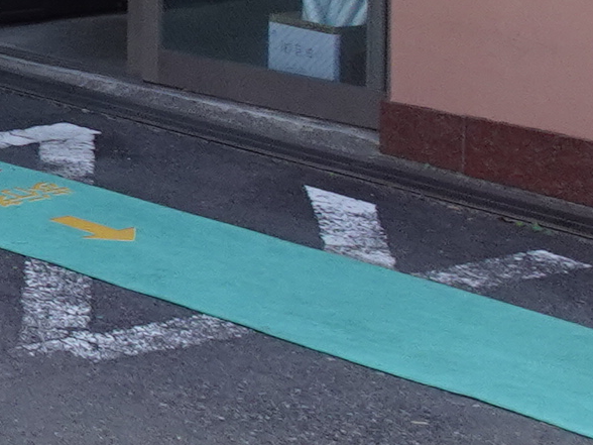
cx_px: -716
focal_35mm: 149
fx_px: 2552
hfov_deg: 11.5
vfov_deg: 9.6
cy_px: -244
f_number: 3.5
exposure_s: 1/125
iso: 100
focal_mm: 4.25
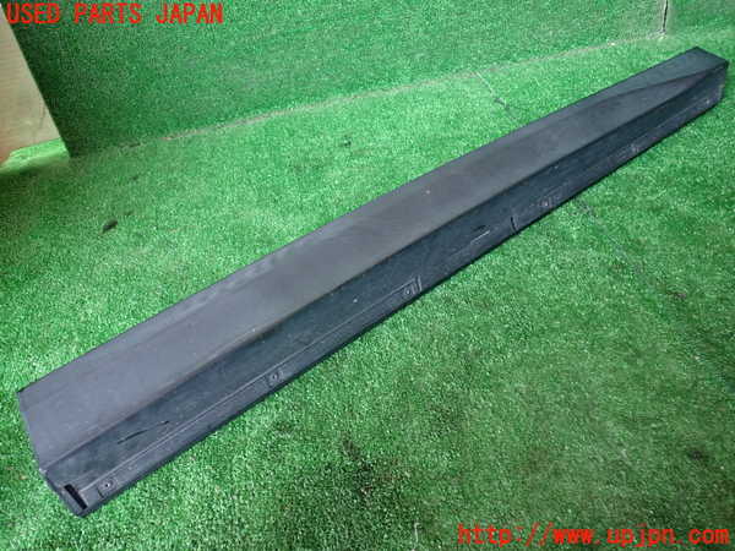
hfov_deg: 60.0
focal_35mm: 30
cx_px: 368
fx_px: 637
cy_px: 276
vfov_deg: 46.8
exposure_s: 1/60
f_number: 2.3
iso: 250
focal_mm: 5.4
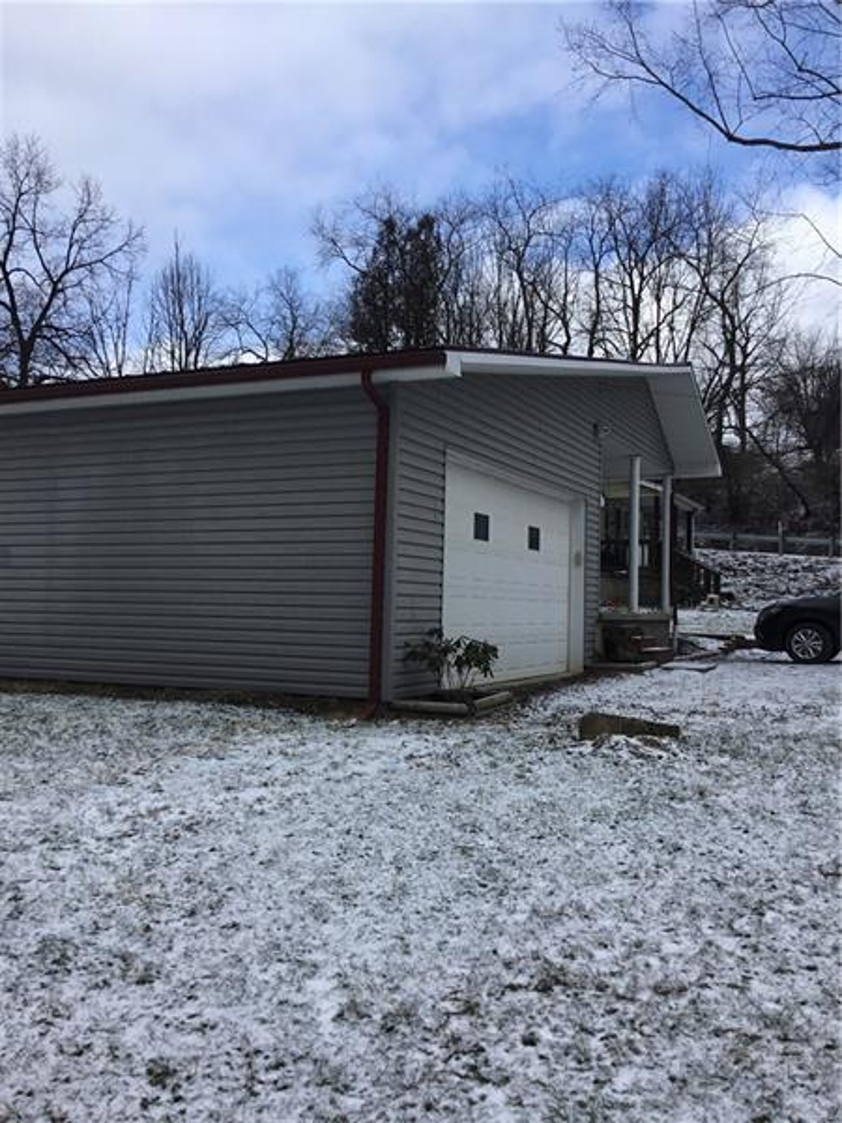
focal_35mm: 31
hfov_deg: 45.4
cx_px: 421
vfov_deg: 58.4
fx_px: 1005
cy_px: 562
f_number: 2.4
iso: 25
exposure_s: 1/959
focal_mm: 3.3
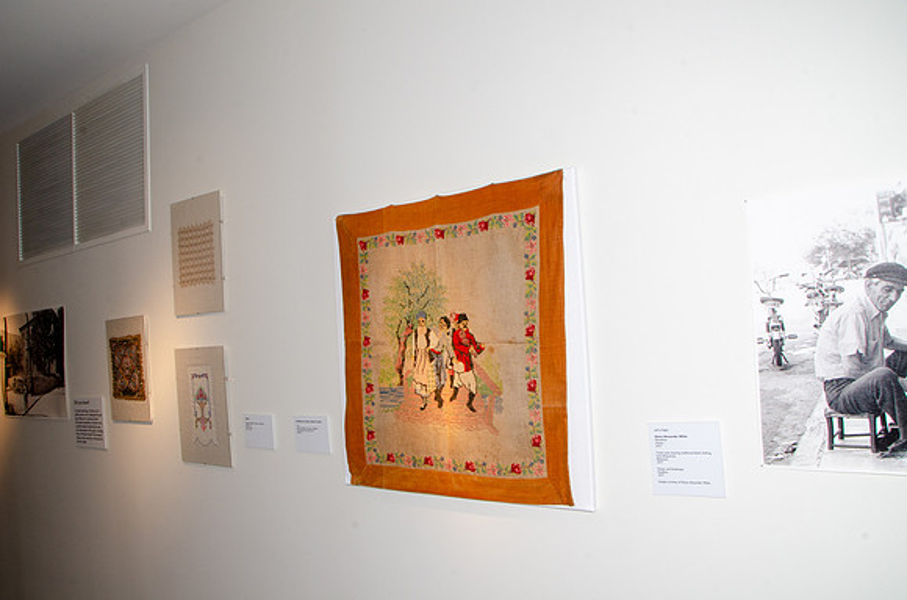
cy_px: 300
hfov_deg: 67.5
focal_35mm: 27
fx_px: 679
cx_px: 454
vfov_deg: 47.7
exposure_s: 1/30
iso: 400
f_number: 14
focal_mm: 18
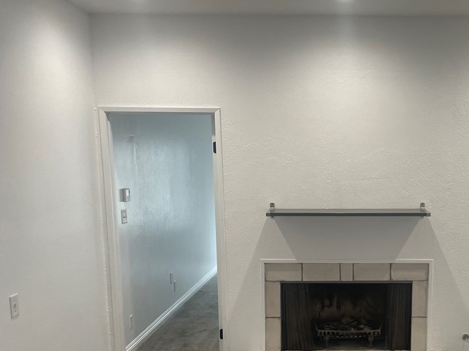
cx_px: 335
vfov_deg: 33.1
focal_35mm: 43
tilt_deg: -10.1
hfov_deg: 42.9
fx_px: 582
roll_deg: +0.1
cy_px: 253
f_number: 1.6
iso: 125
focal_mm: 4.2
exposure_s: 1/120
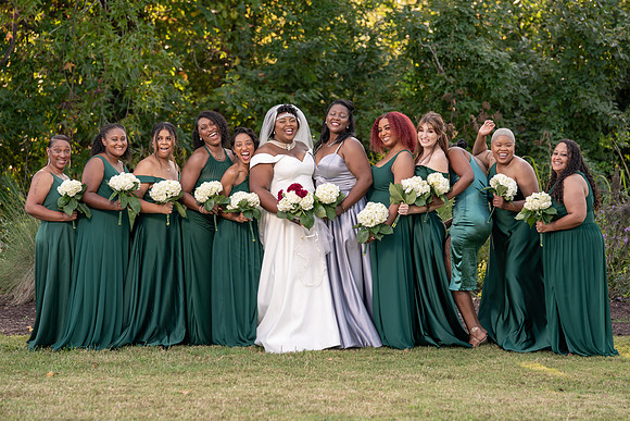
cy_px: 216
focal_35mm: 143
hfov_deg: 14.3
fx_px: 2503
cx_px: 302
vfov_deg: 9.6
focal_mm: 137
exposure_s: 1/200
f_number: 4
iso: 160
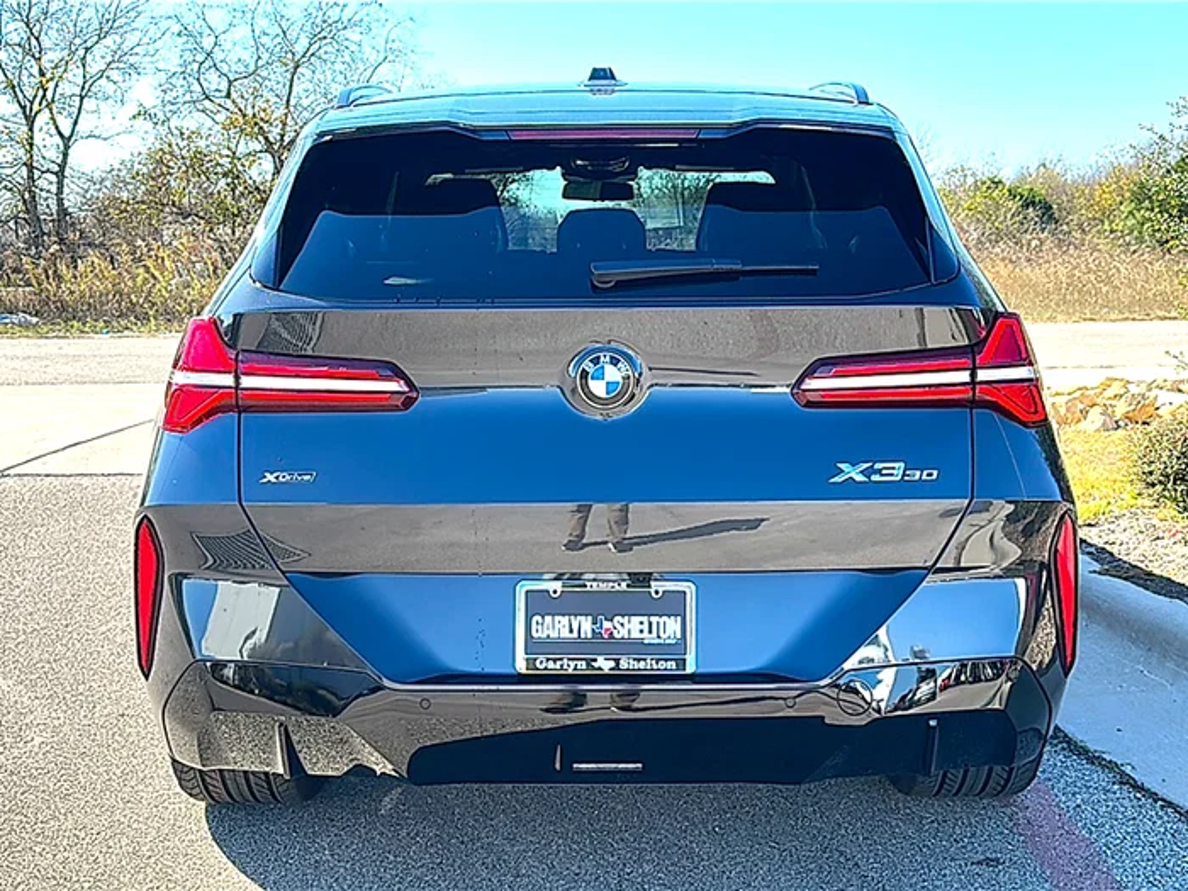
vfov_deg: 37.7
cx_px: 594
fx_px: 1304
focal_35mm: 38
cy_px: 446
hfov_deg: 49.0
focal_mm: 6.86
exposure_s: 1/1698
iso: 80
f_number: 1.78
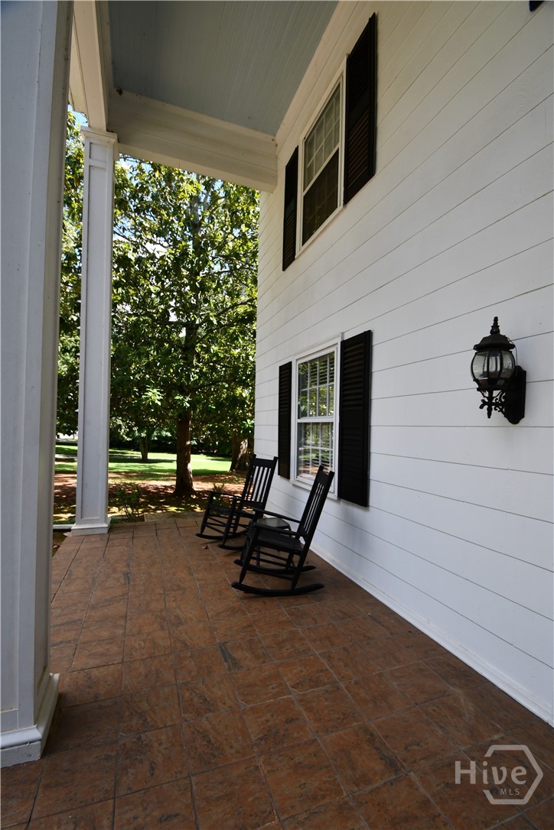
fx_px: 346
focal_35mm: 15
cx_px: 277
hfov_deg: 77.3
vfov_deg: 100.4
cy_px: 415
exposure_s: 1/250
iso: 220
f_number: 5.6
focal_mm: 10
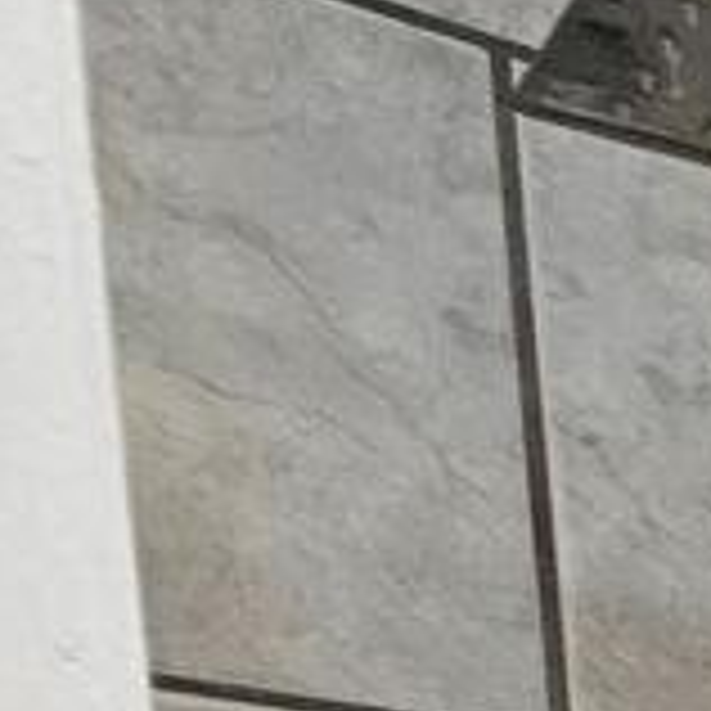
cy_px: 1647
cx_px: 3150
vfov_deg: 13.0
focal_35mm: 105
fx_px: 2440
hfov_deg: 7.3
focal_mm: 2.2
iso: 80
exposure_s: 1/60
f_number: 2.2
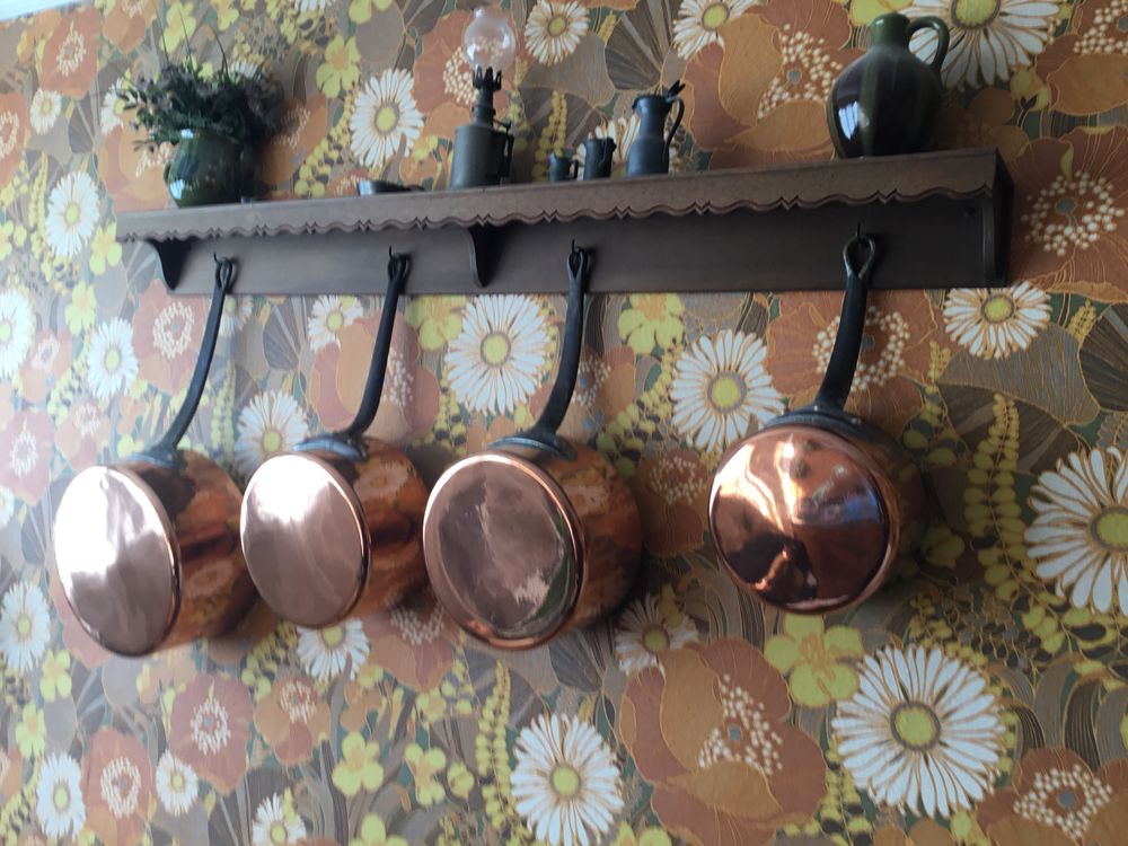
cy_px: 423
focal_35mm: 31
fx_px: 1010
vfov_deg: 45.4
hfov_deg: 58.4
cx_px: 564
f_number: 2.4
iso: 32
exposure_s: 1/33
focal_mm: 3.3
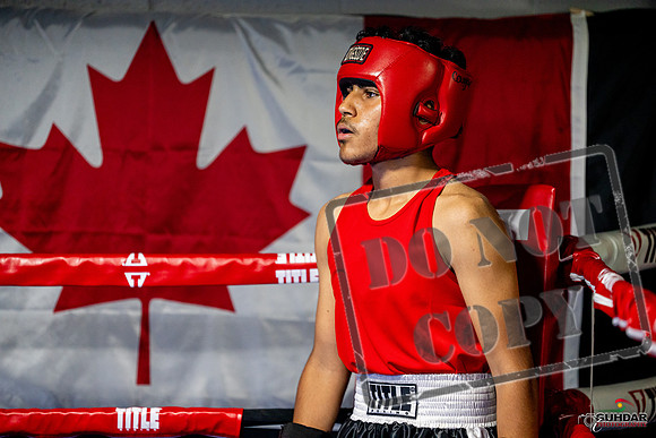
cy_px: 219
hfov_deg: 13.7
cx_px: 328
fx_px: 2734
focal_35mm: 150
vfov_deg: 9.2
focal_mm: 150
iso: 4000
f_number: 2
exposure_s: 1/800
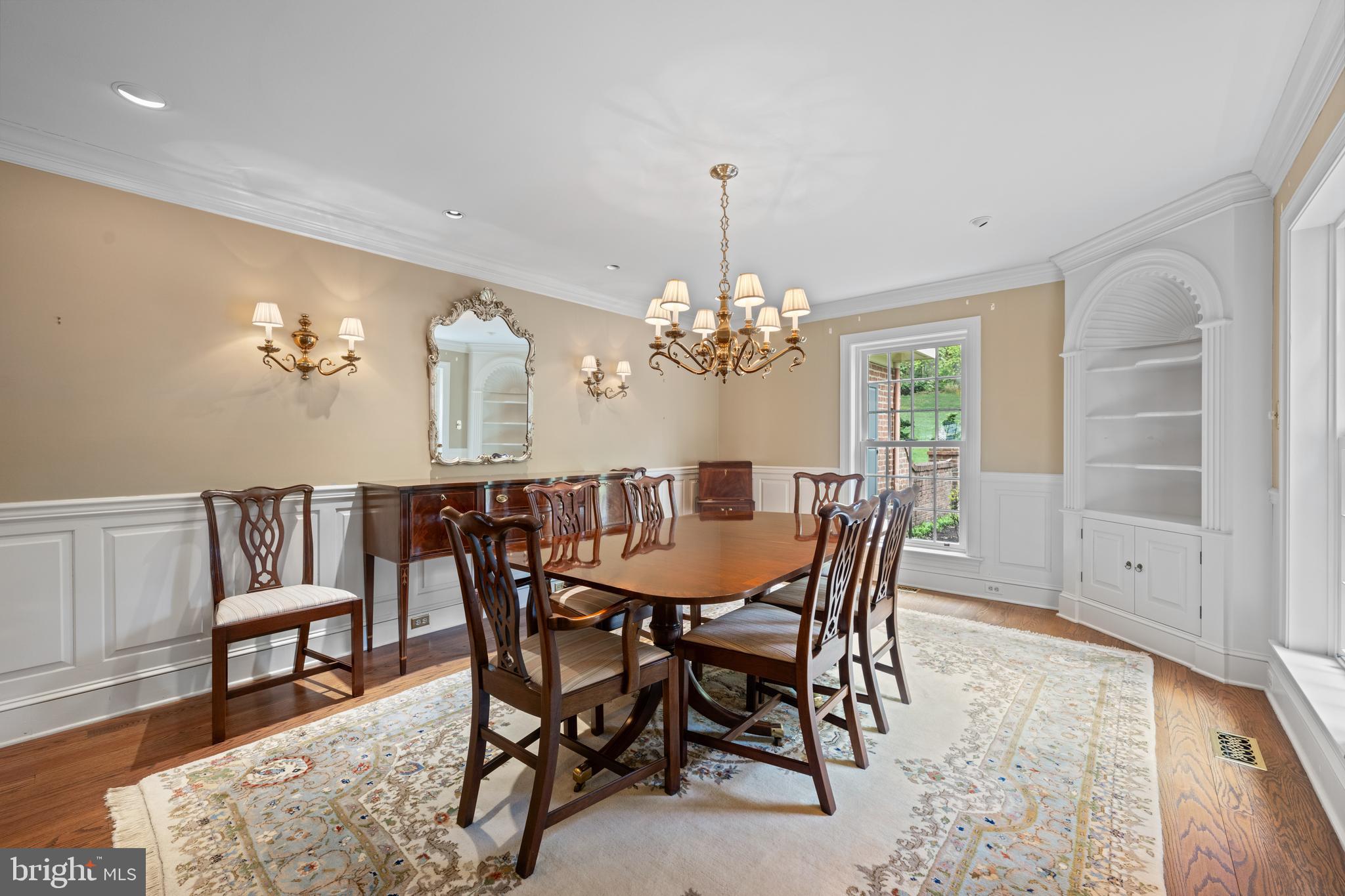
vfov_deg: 81.2
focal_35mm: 14
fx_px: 523
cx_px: 672
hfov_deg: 104.3
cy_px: 448
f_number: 8
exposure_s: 1/1.67
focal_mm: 14
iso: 400
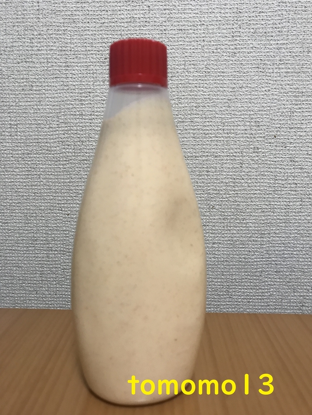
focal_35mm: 28
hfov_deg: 49.7
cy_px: 208
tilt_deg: -7.3
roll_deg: +0.0
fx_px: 336
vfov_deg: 63.4
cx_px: 156
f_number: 1.8
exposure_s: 1/15
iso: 64
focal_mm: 3.99
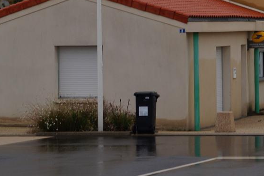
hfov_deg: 11.1
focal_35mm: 181
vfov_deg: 7.6
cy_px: 32
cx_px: 343
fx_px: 1324
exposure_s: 1/60
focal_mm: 35
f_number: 5.6
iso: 100
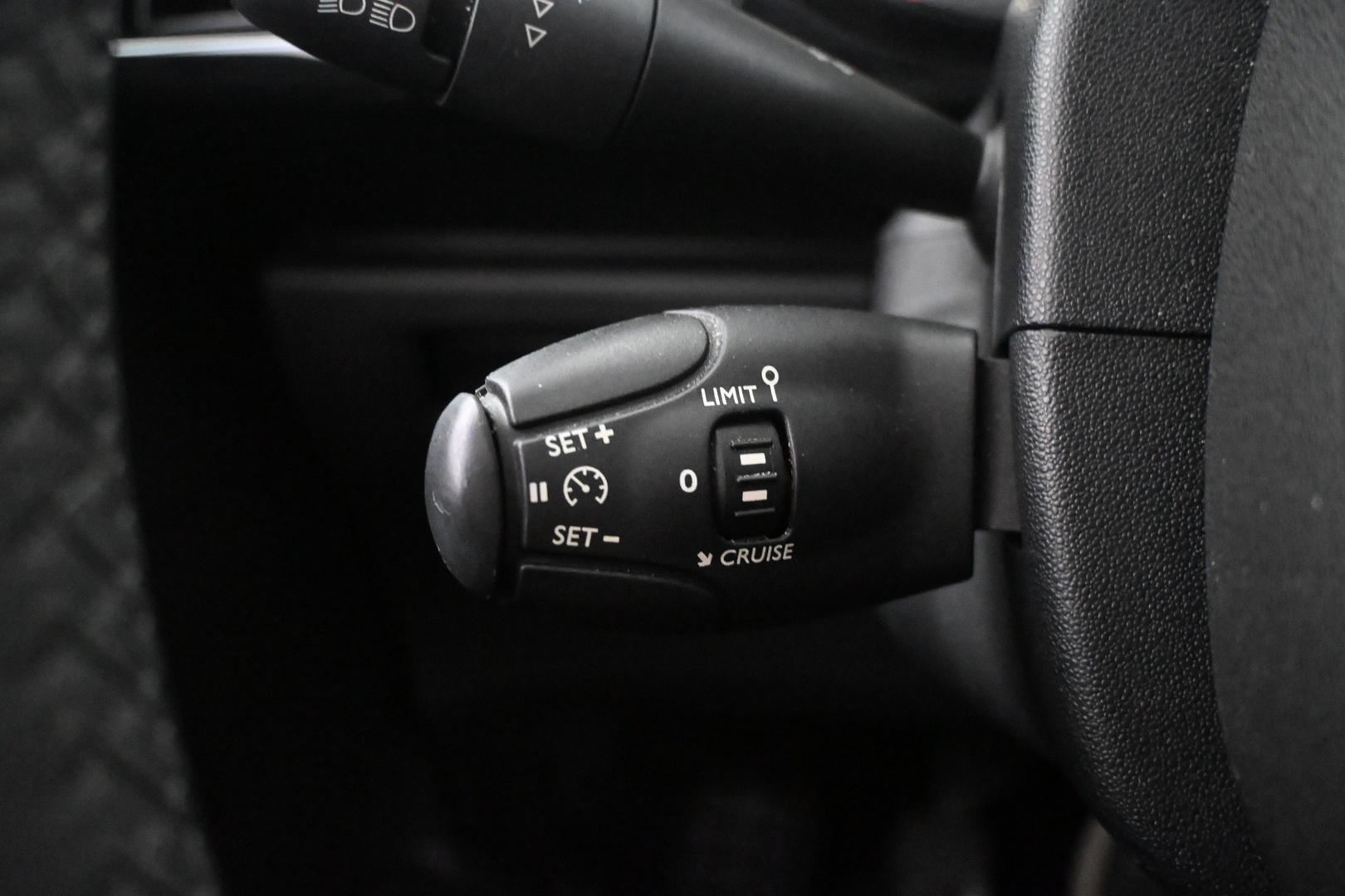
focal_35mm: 30
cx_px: 672
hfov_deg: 61.9
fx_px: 1121
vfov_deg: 43.6
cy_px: 448
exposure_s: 1/25
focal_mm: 20
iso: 12800
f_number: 3.8
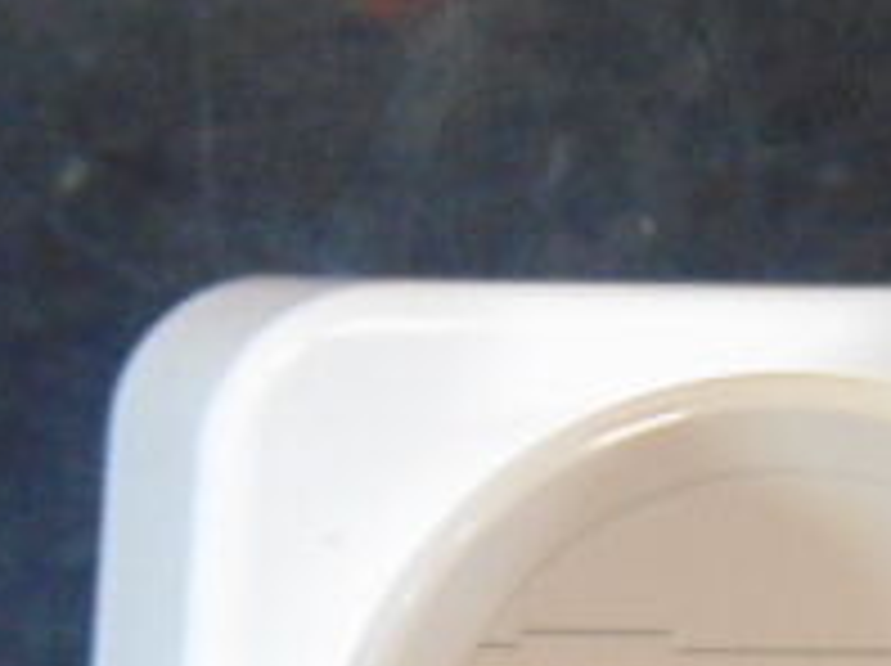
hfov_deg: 23.8
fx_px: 2082
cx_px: 693
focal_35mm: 81
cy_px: 846
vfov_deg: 17.2
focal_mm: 4.5
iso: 400
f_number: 3
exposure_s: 1/20
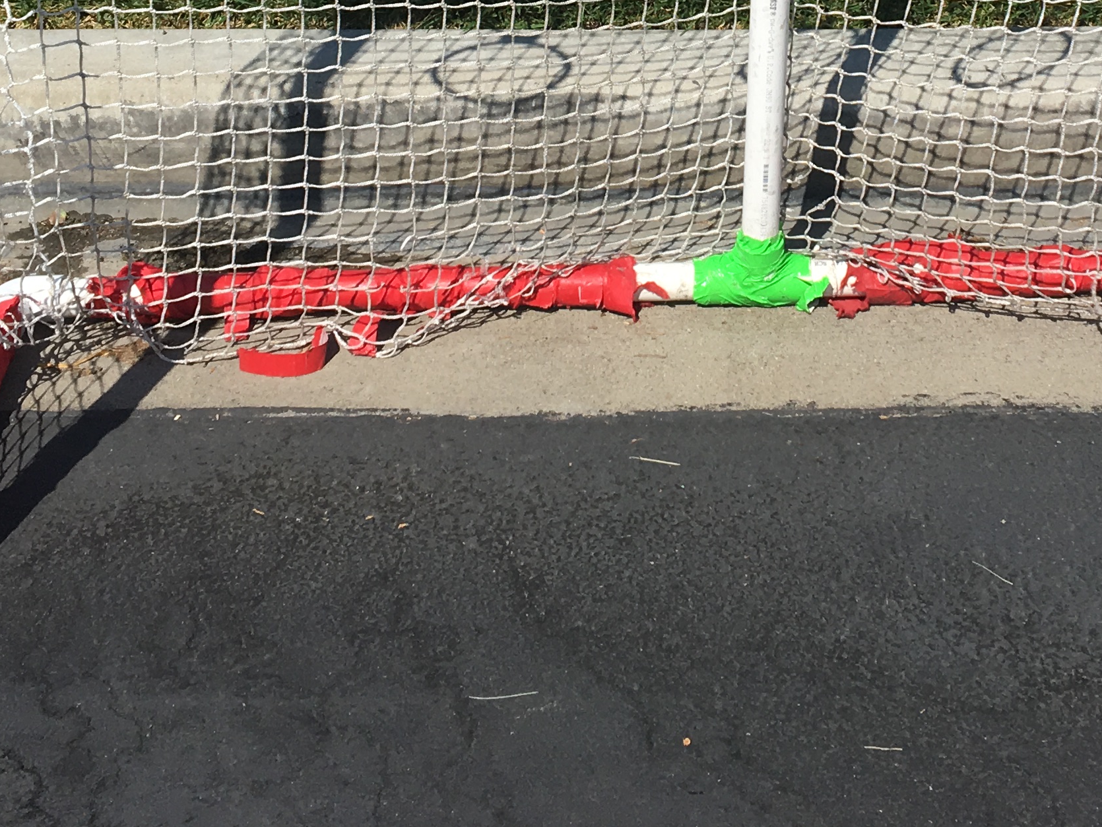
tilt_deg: -23.2
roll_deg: -0.5
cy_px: -132
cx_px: 737
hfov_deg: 27.6
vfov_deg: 19.9
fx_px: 2229
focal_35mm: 70
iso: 25
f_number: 2.2
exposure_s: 1/1972
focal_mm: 4.15
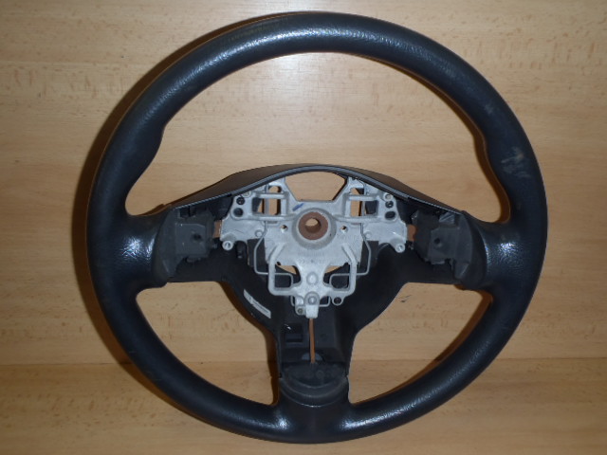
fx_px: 491
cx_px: 304
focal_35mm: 28
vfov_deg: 49.7
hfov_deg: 63.4
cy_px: 228
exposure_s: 1/30
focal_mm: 5
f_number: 3.9
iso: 100
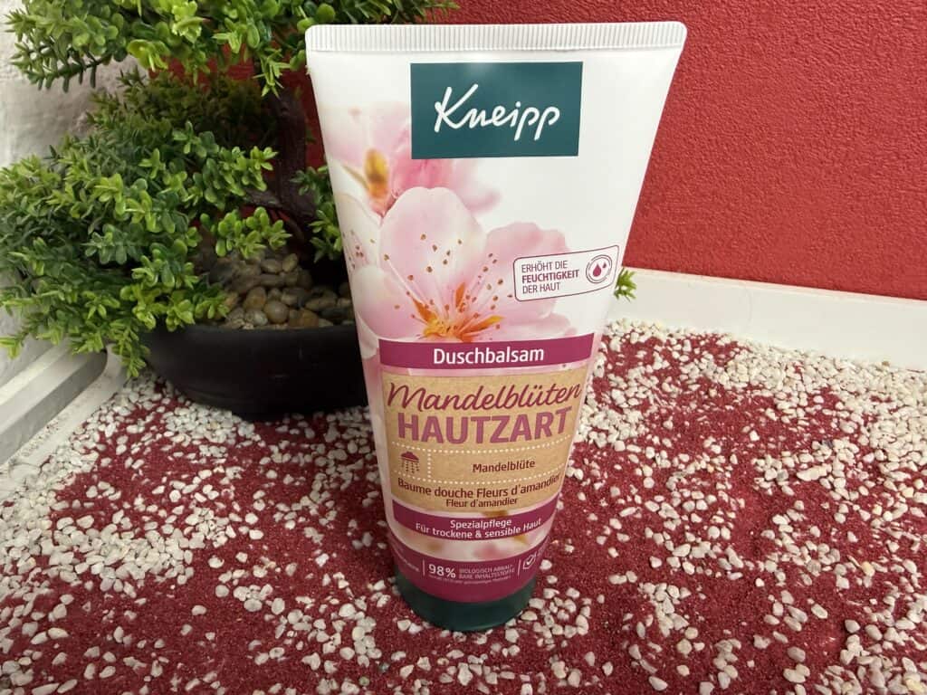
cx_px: 464
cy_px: 348
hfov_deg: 71.6
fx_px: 643
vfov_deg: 56.8
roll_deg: -1.5
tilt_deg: -31.9
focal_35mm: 24
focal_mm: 2.22
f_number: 2.2
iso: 250
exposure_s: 1/100
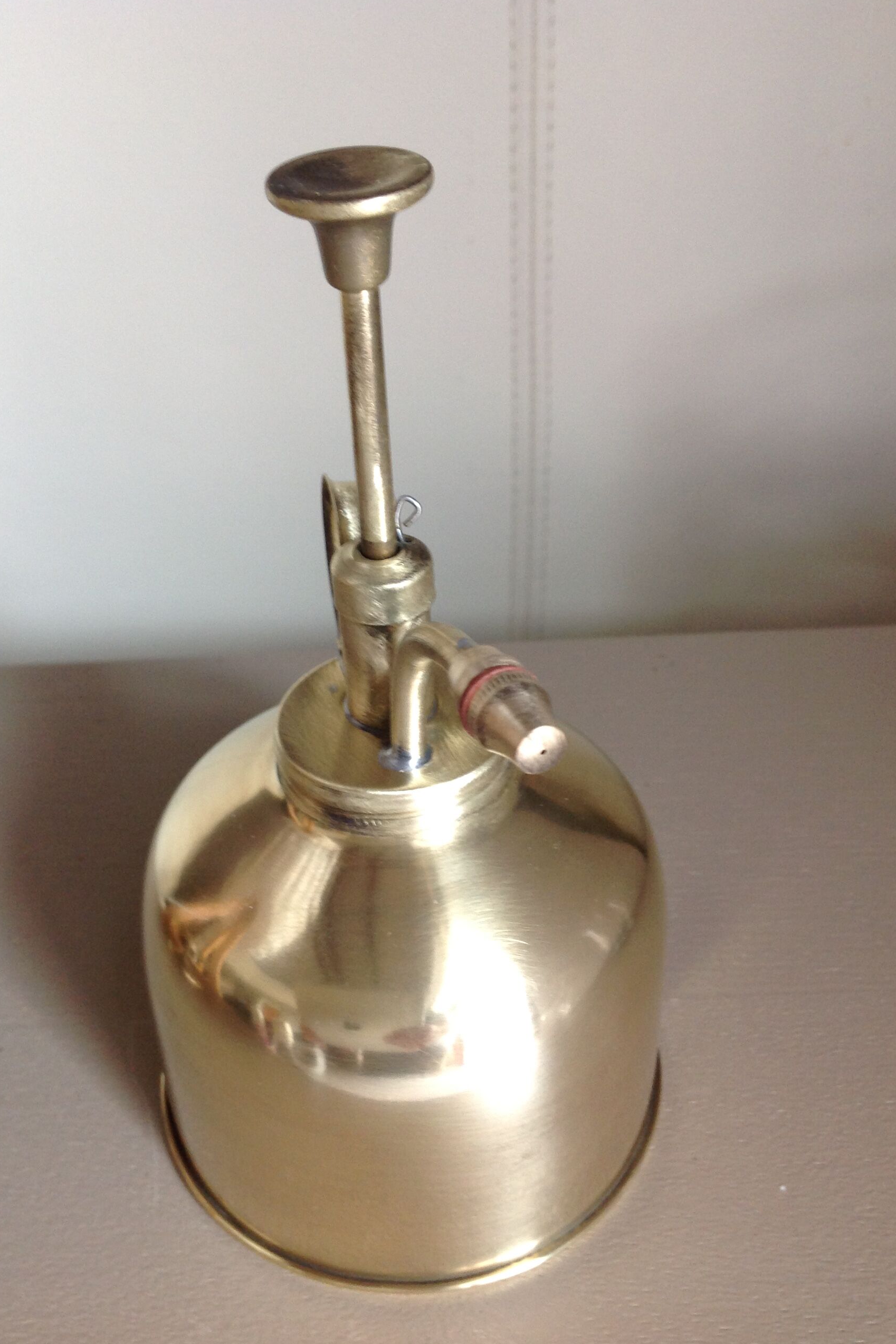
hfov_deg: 35.9
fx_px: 1381
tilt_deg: -35.6
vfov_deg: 51.9
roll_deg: +3.8
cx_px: 404
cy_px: 670
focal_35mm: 37
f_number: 2.4
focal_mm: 4.28
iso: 80
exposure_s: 1/15
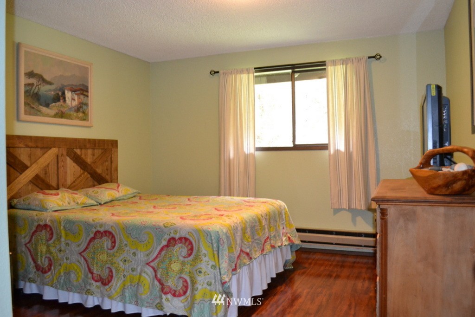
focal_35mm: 27
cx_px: 238
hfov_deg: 67.4
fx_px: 356
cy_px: 158
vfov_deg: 47.9
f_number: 3.5
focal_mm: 18
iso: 2000
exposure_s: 1/60
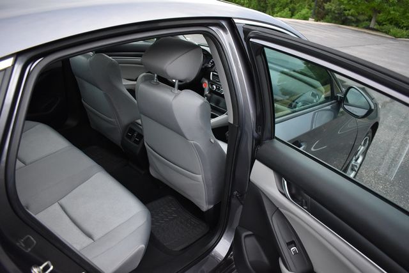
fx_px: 307
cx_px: 204
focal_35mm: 27
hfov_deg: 67.4
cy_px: 136
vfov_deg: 48.0
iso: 1100
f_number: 3.5
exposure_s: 1/125
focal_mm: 18
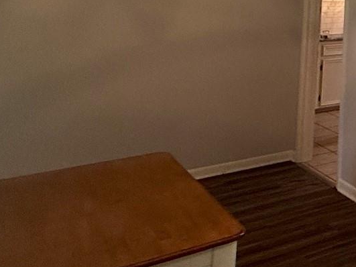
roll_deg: -0.3
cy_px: -78
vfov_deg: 23.9
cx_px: 562
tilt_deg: +7.1
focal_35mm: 54
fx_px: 555
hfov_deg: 25.0
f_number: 2.2
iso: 250
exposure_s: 1/120
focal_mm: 2.22
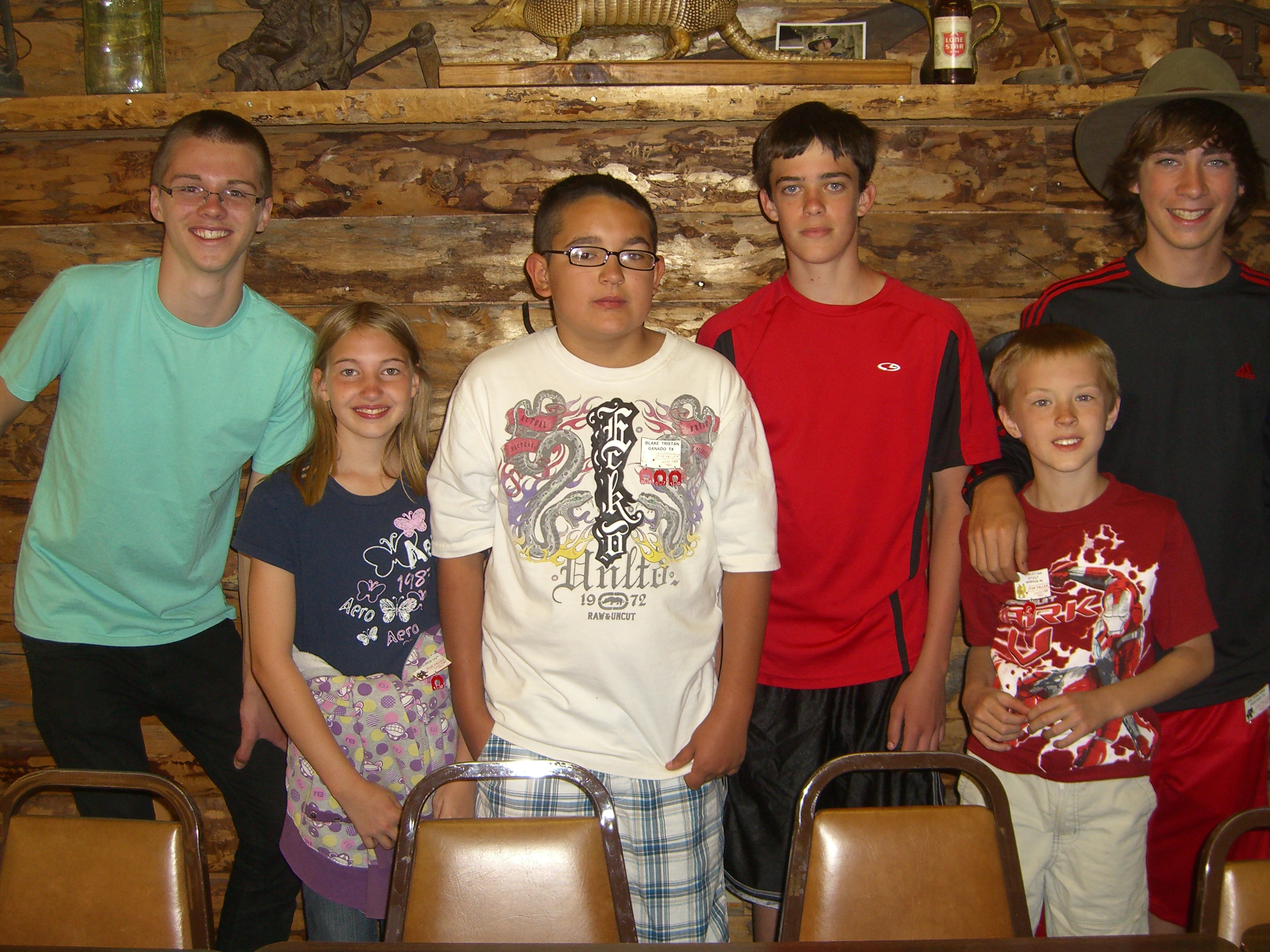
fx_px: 1504
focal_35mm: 41
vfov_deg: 35.1
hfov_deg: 45.8
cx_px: 662
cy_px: 483
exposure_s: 1/60
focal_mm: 7.9
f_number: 2.8
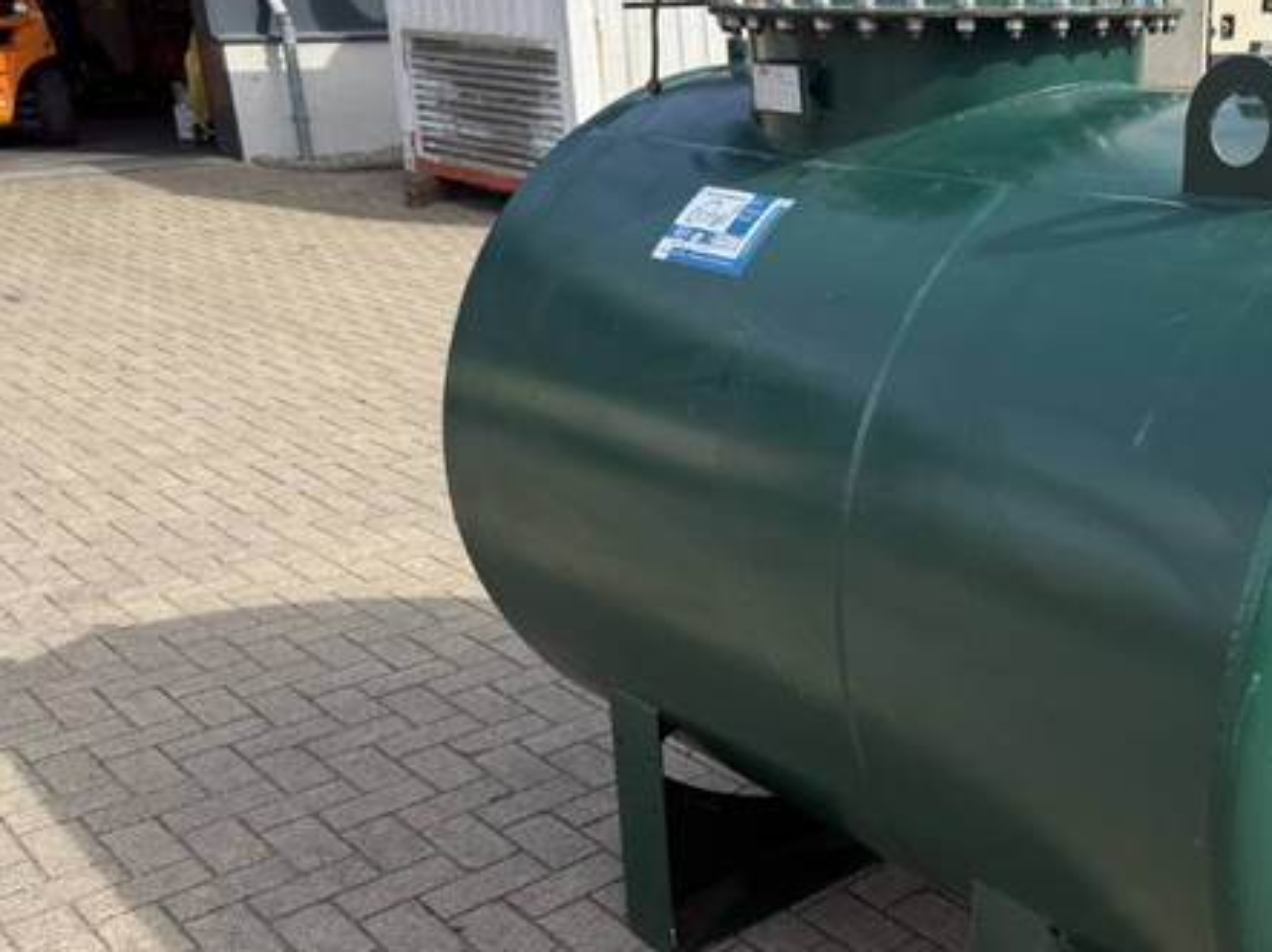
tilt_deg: -20.0
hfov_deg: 43.4
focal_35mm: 41
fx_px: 1506
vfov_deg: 35.1
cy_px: 523
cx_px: 1037
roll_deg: -0.3
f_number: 1.78
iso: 80
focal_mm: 6.76
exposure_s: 1/2232
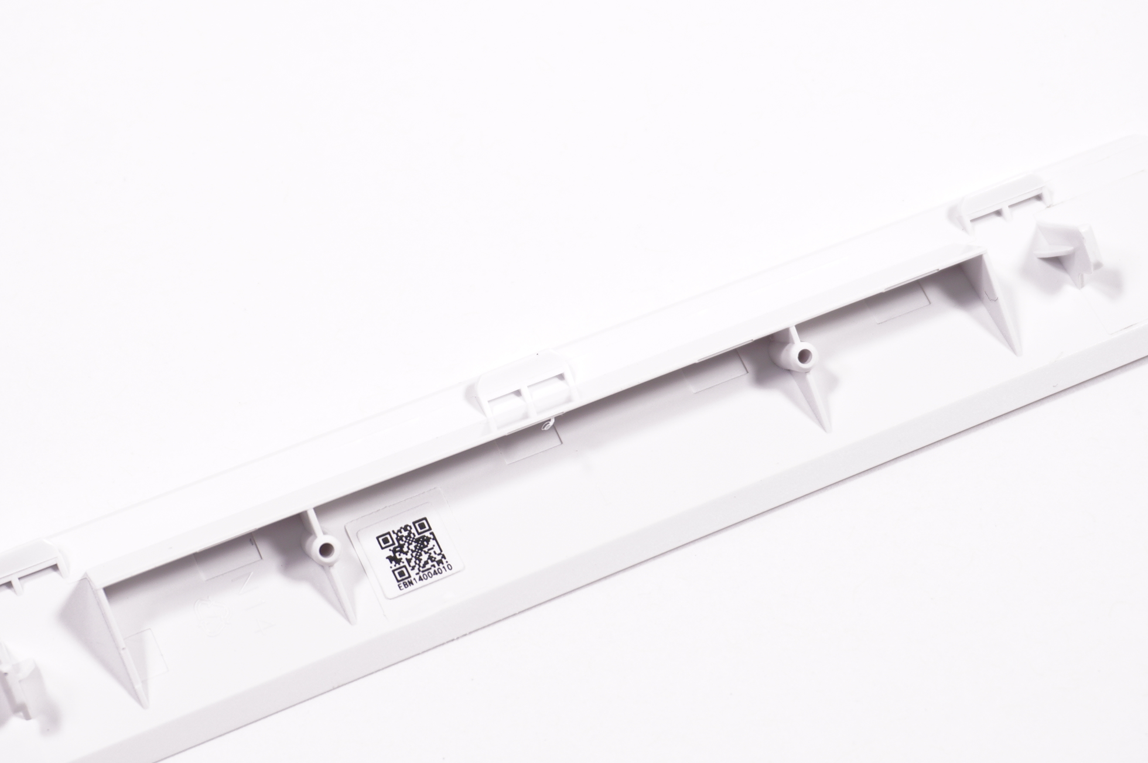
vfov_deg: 15.2
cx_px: 517
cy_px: 408
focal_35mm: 90
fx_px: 2860
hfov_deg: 22.7
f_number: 5.6
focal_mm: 39
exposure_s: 1/80
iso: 320
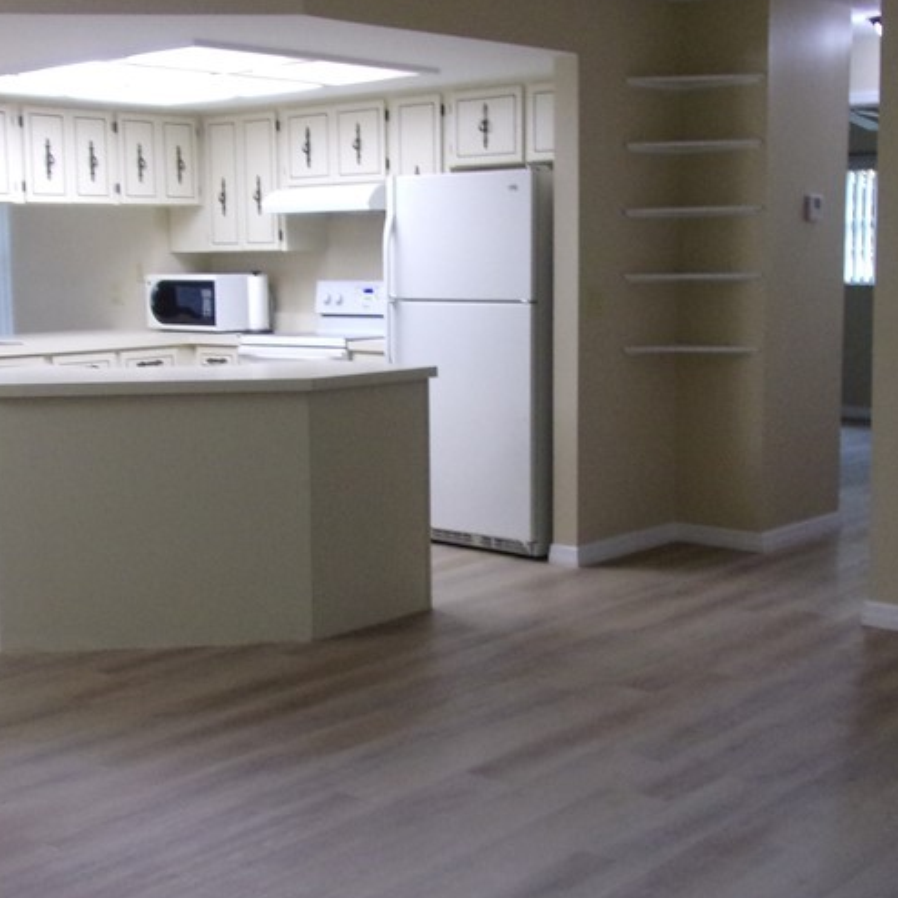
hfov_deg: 38.3
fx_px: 1291
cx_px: 471
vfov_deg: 38.3
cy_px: 407
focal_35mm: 44
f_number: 3.3
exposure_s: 1/19
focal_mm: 4.3
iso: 200
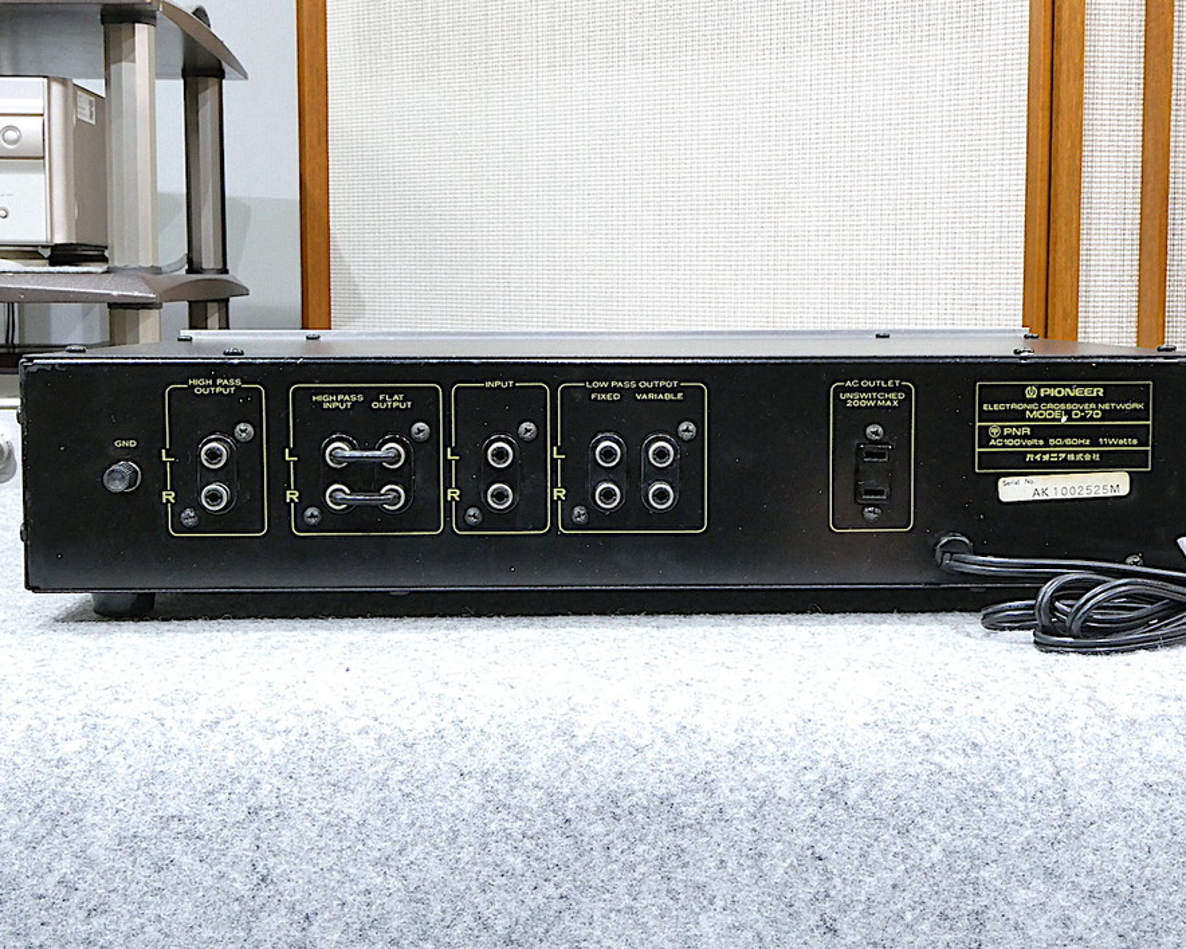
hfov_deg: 35.4
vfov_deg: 28.6
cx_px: 618
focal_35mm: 53
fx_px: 1860
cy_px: 472
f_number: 8
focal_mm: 9
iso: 400
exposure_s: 1/3.2
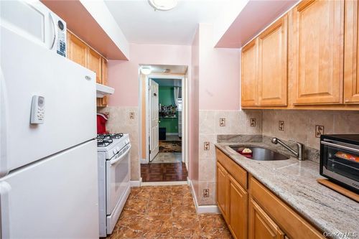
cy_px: 120
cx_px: 180
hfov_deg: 104.3
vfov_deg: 81.2
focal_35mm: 14
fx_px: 140
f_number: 11
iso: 200
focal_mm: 14
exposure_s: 1/3
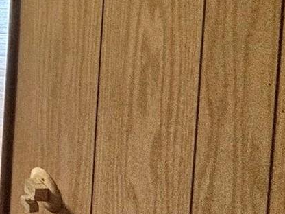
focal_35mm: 69
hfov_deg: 14.9
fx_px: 568
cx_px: -410
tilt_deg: -3.1
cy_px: -211
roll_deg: -0.4
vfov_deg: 16.4
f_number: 2.2
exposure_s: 1/99
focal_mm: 2.22
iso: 125
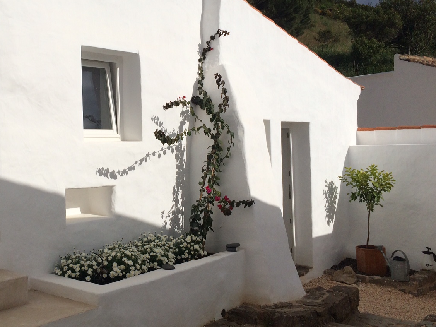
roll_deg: +2.0
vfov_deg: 34.3
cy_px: 139
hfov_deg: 43.9
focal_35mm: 42
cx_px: 133
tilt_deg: +2.0
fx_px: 529
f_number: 2.2
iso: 40
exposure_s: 1/8264
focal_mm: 4.15
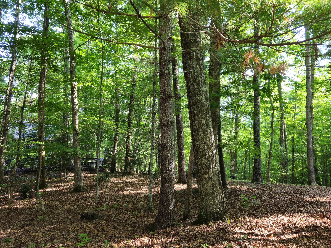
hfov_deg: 63.4
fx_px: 268
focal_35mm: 28
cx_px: 155
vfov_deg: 49.7
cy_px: 116
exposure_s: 1/60
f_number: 1.8
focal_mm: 5.4
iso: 50
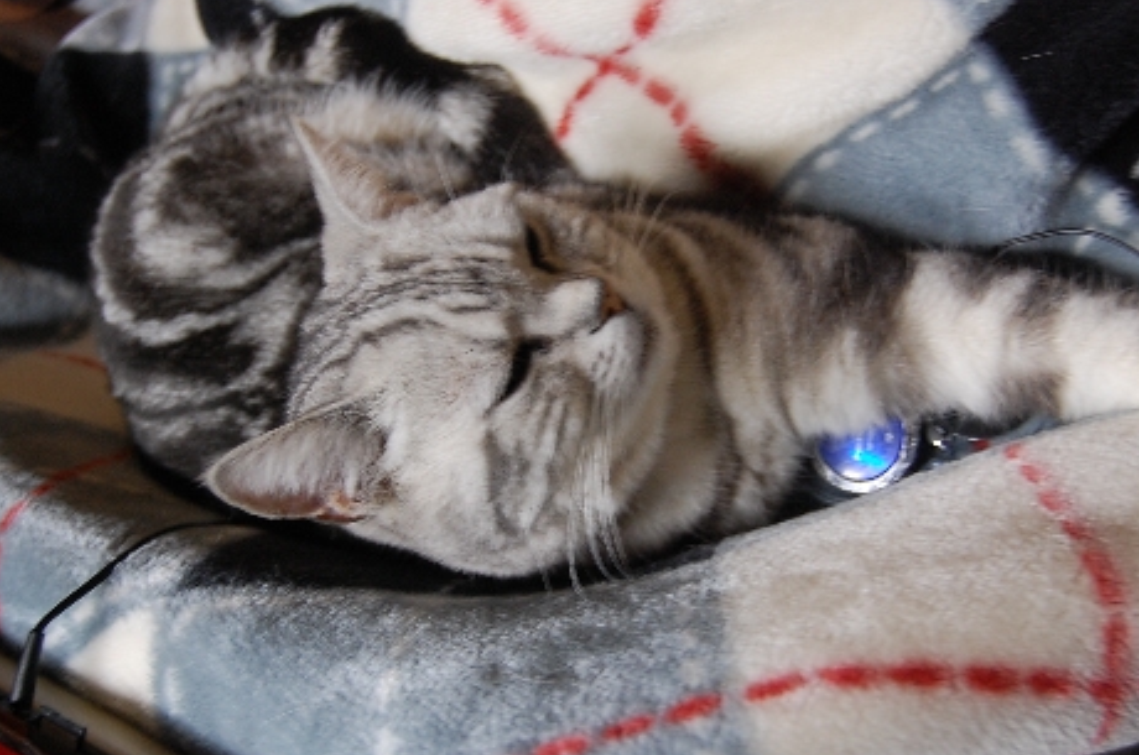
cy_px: 361
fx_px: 1596
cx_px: 607
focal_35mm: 51
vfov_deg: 26.6
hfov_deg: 39.3
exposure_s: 1/10
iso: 800
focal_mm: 31
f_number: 4.5
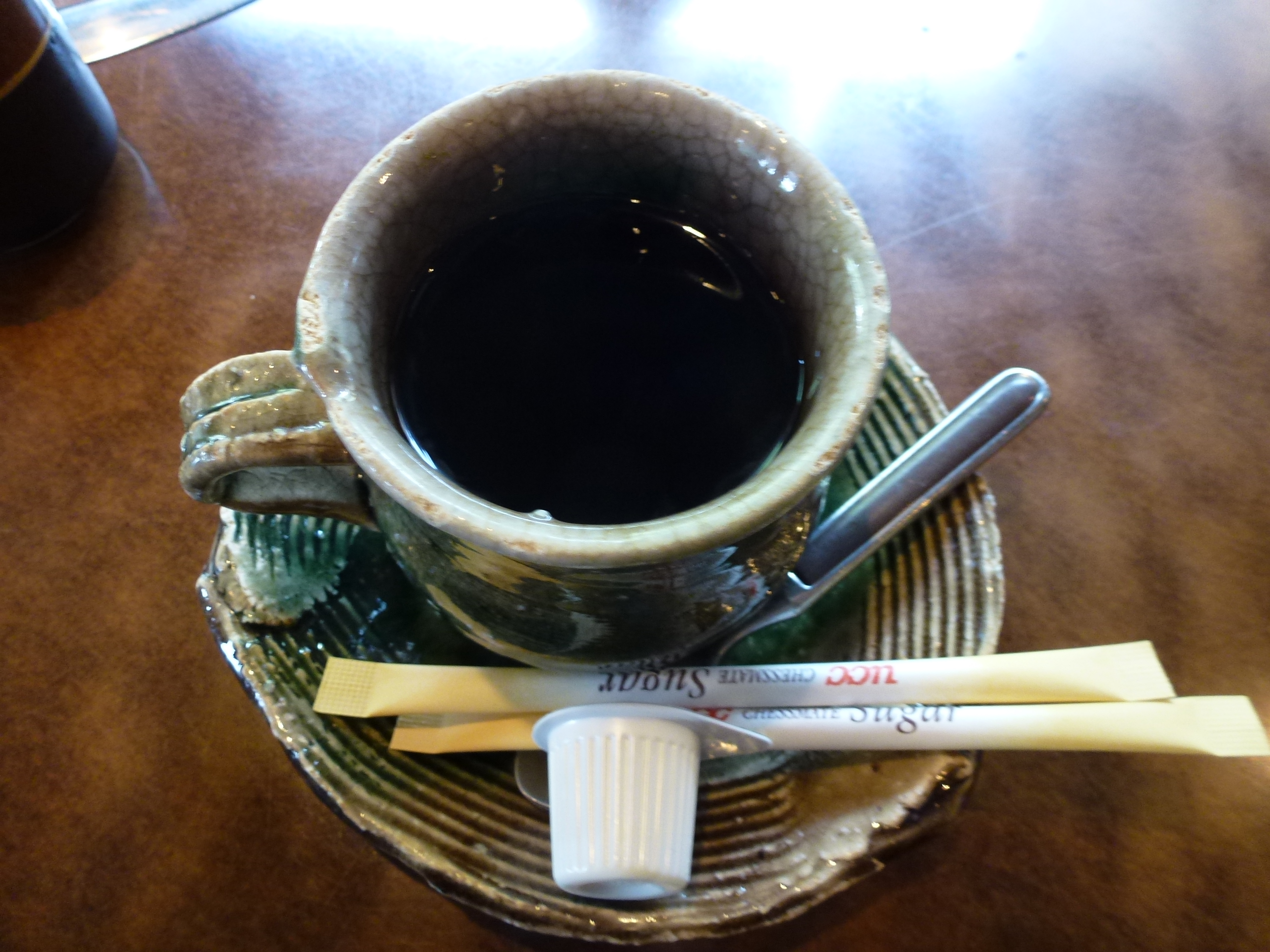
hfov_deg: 71.6
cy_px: 476
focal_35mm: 24
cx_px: 635
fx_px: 881
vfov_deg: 56.8
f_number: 3.3
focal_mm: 4.3
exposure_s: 1/10
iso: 200
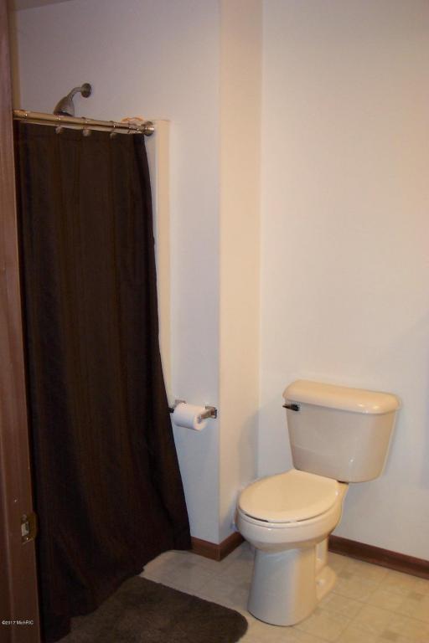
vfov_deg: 50.7
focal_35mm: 38
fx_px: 679
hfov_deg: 35.1
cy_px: 322
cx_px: 214
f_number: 2.8
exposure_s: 1/20
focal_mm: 8
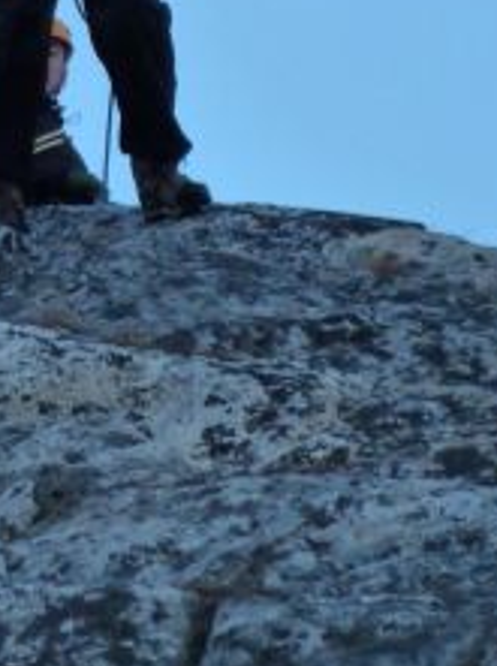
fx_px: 15666
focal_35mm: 816
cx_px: 63
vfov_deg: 2.4
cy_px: -3
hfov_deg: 1.8
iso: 250
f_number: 4.9
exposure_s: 1/500
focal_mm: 49.2
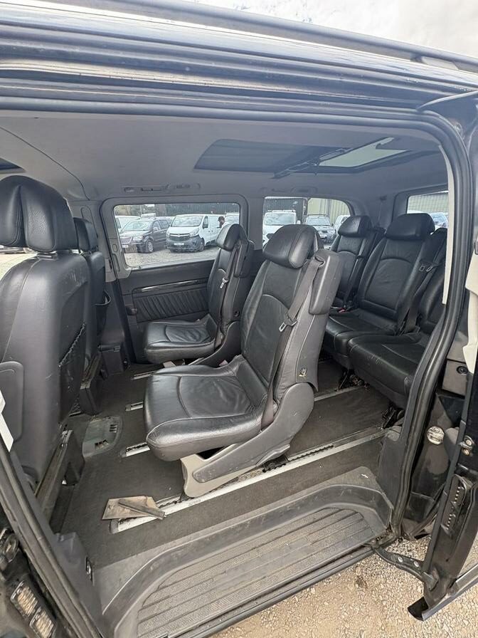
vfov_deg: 102.1
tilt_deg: -15.8
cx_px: 239
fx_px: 258
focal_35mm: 14
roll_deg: -5.1
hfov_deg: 85.7
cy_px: 319
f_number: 2.2
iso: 100
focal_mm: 2.22
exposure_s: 1/114
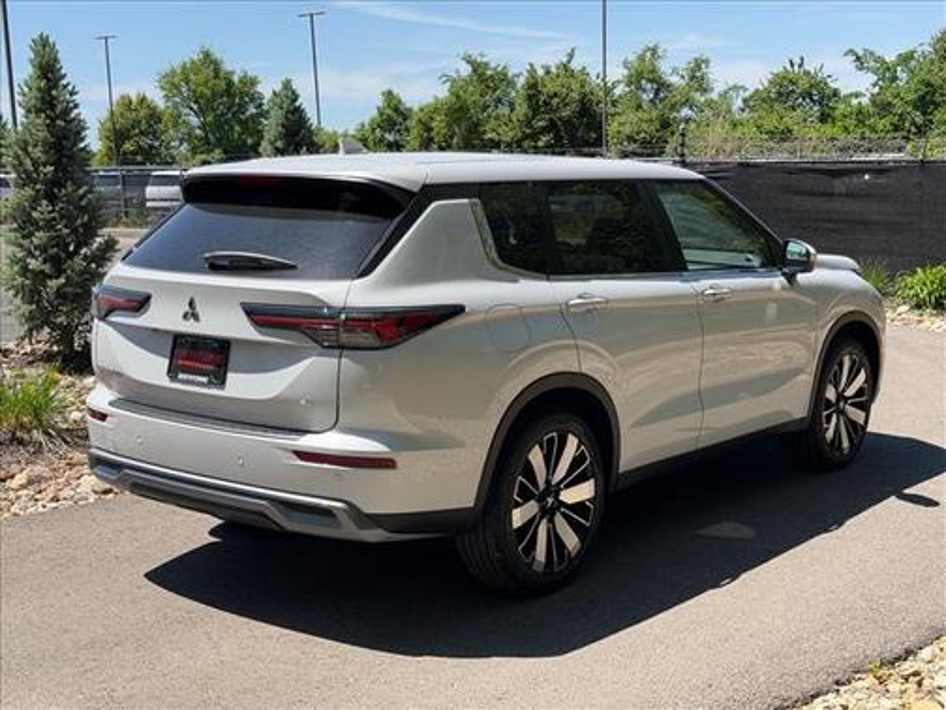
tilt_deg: -8.1
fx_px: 1312
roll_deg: +1.9
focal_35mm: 48
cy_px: 355
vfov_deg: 30.3
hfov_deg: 39.7
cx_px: 473
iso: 80
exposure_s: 1/3534
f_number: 1.78
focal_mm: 6.76
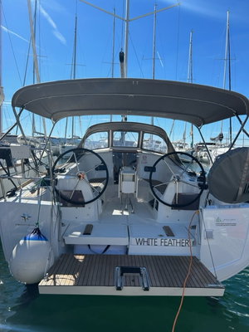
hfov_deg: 53.1
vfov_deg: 67.3
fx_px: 249
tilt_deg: -4.9
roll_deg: -3.7
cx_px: 124
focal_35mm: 26
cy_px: 166
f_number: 1.5
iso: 50
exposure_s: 1/4274
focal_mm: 5.7
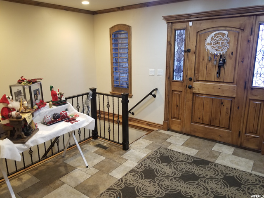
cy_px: 99
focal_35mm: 26
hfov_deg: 67.3
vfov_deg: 53.1
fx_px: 198
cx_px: 132
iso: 200
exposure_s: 1/30
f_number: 1.7
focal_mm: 4.25
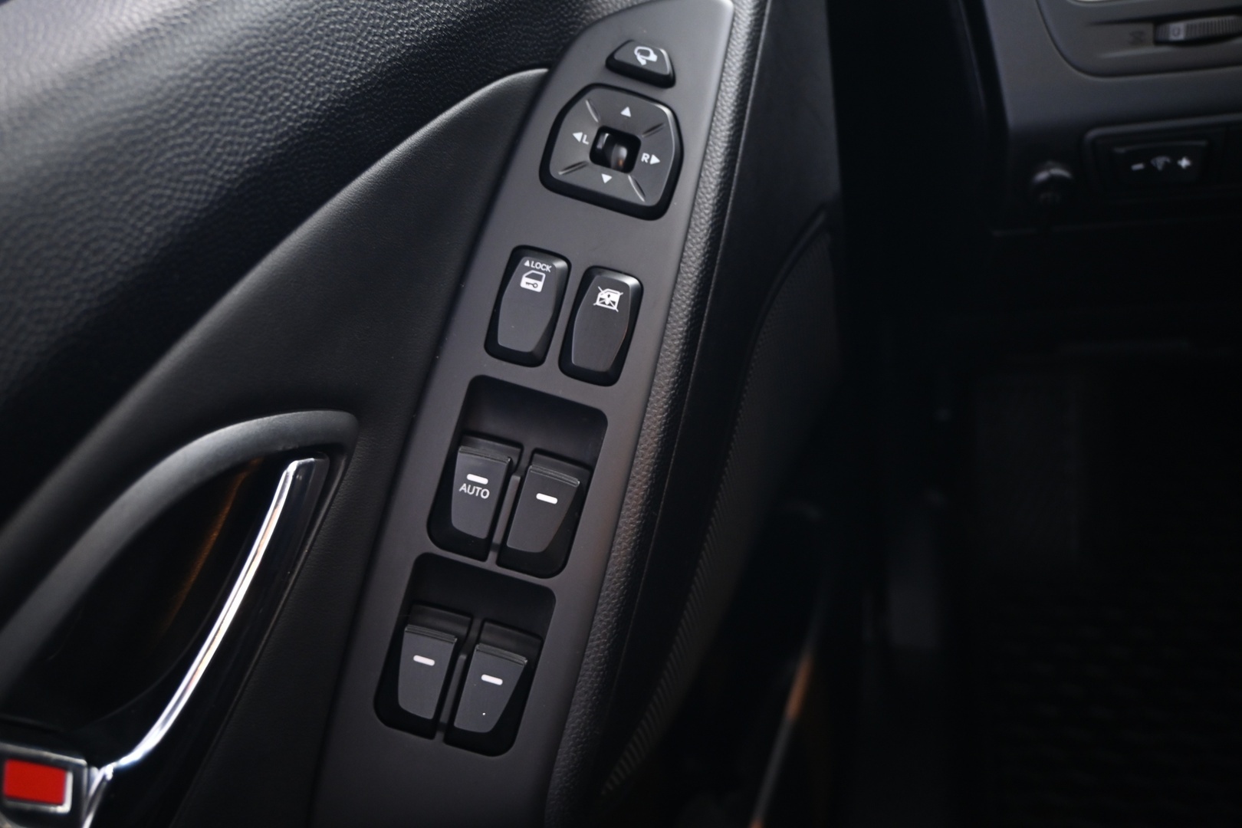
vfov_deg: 42.6
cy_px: 414
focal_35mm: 31
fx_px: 1061
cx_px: 621
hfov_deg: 60.7
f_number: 3.8
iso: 1000
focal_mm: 20.5
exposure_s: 1/3
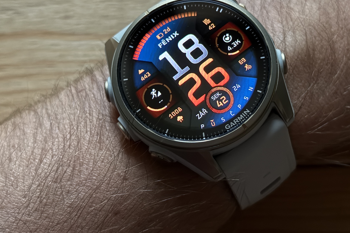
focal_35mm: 66
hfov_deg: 30.5
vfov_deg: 20.5
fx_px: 642
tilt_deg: -73.6
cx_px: 205
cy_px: 68
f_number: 1.78
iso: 800
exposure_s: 1/26
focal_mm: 6.76
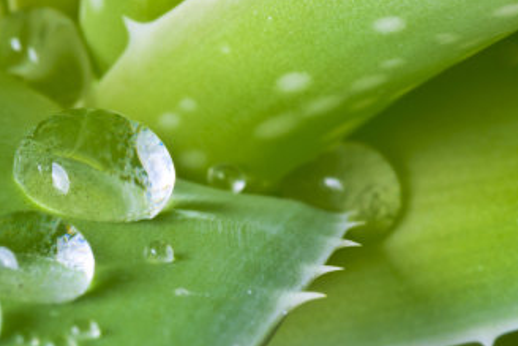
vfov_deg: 12.2
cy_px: 202
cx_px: 204
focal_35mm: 112
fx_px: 1612
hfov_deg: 18.2
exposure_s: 1/60
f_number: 57
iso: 320
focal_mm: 60
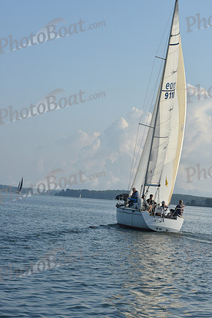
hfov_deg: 13.9
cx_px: 146
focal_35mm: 98
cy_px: 134
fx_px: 866
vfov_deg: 20.8
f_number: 11
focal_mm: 70
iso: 320
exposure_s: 1/800
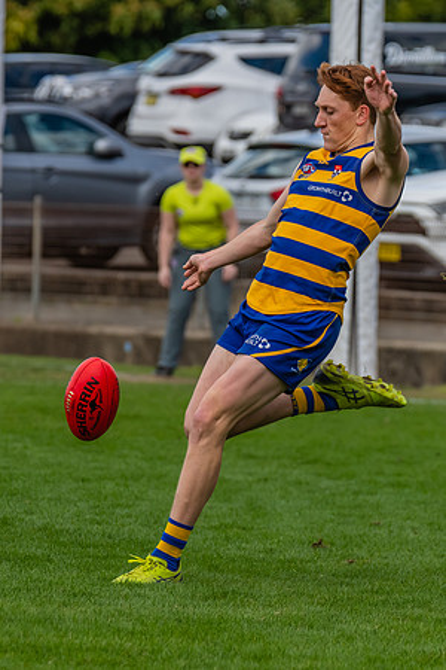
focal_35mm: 464
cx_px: 325
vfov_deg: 4.4
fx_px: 8622
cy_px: 355
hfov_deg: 3.0
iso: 800
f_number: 8
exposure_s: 1/1600
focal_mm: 290
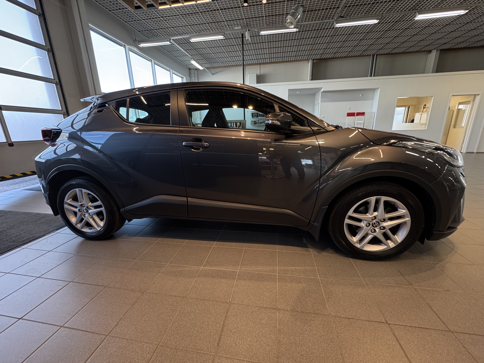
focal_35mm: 14
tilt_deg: -15.3
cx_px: 242
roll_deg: +1.1
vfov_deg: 85.7
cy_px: 182
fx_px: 196
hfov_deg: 102.1
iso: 200
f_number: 2.2
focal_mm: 2.22
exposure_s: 1/100
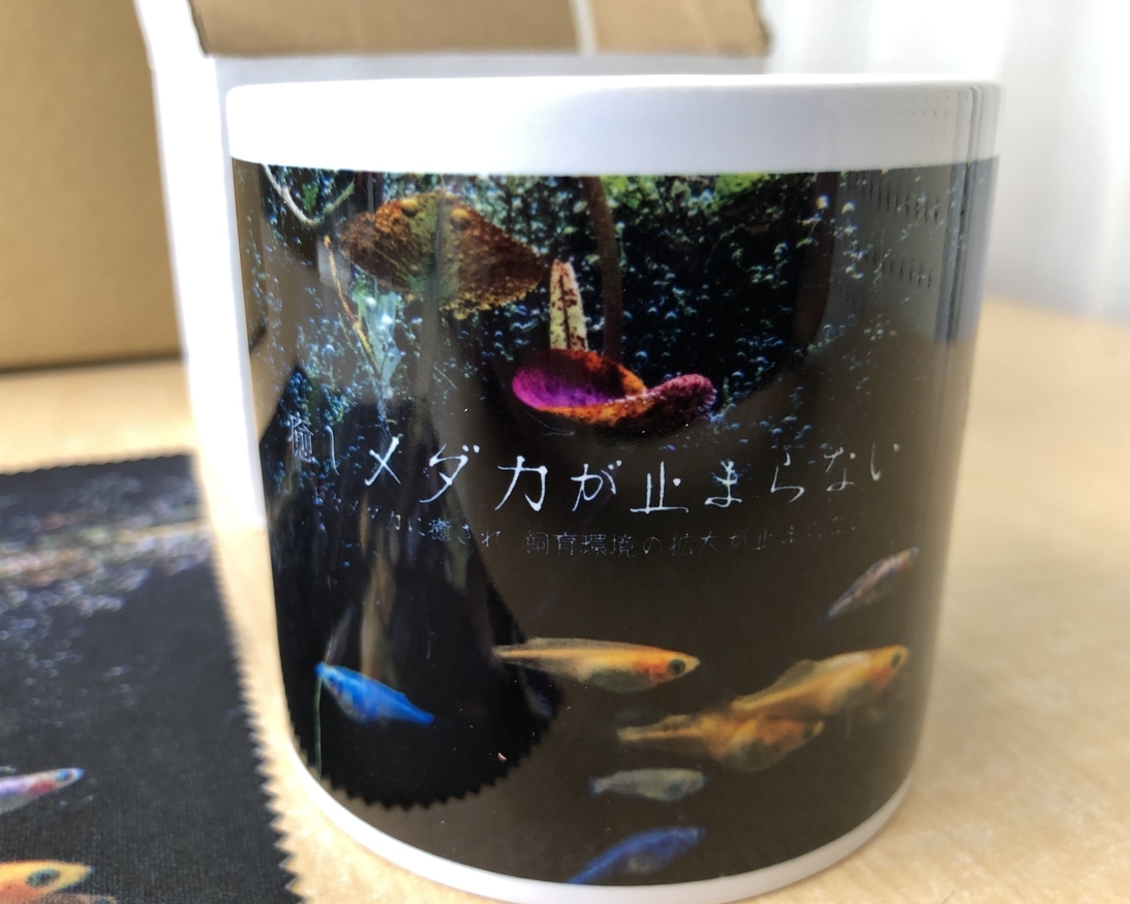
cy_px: 459
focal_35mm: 30
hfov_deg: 58.7
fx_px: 1004
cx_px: 523
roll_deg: +0.3
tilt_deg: -18.8
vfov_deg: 48.5
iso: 40
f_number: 1.8
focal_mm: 4
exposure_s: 1/24
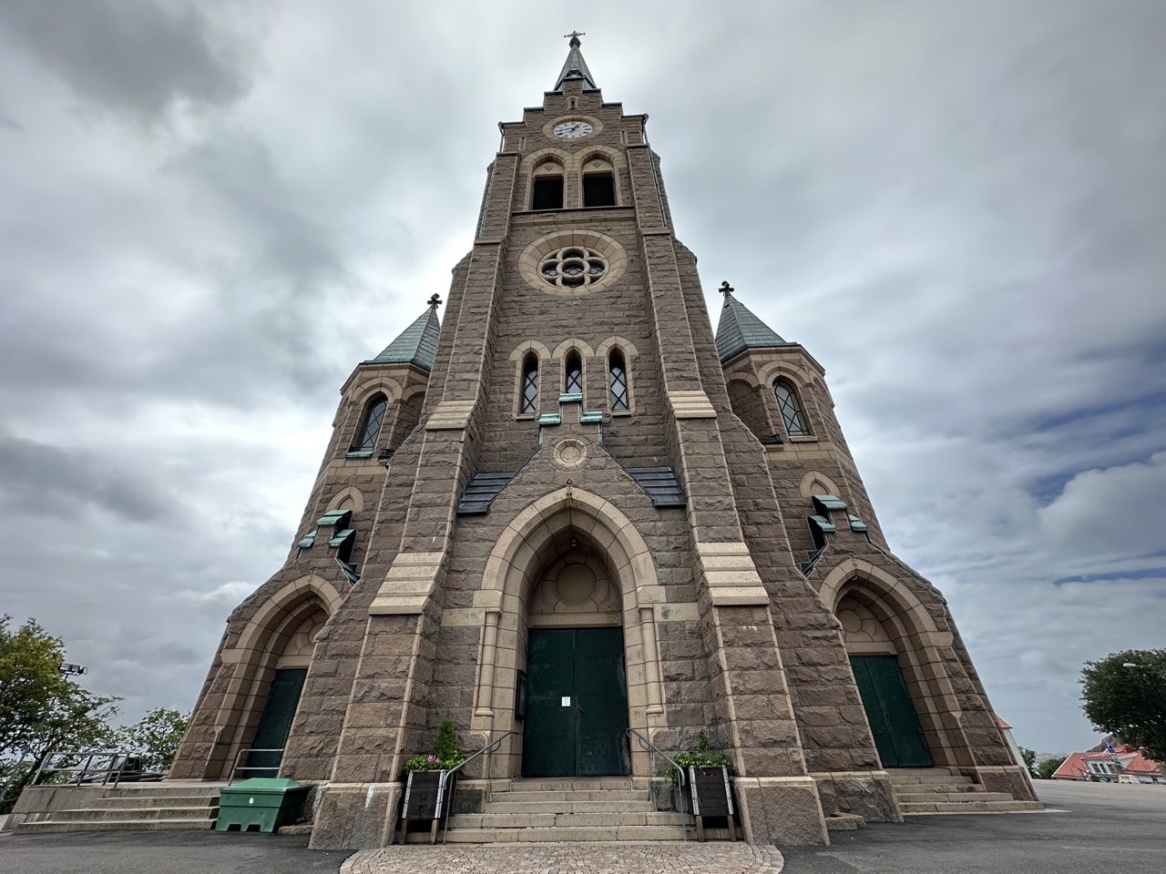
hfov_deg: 102.1
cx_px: 583
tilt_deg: +33.7
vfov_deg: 85.7
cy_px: 437
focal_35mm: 14
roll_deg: +2.2
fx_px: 472
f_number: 2.2
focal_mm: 2.22
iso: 50
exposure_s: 1/1416
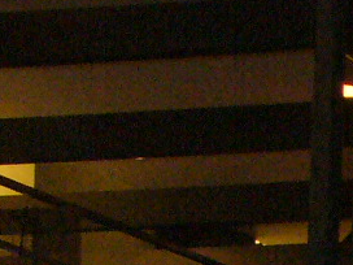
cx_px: 943
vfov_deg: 6.3
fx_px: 2223
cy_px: 750
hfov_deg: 8.1
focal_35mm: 218
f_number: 2.8
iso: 400
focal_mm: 6.1
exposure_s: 1/60
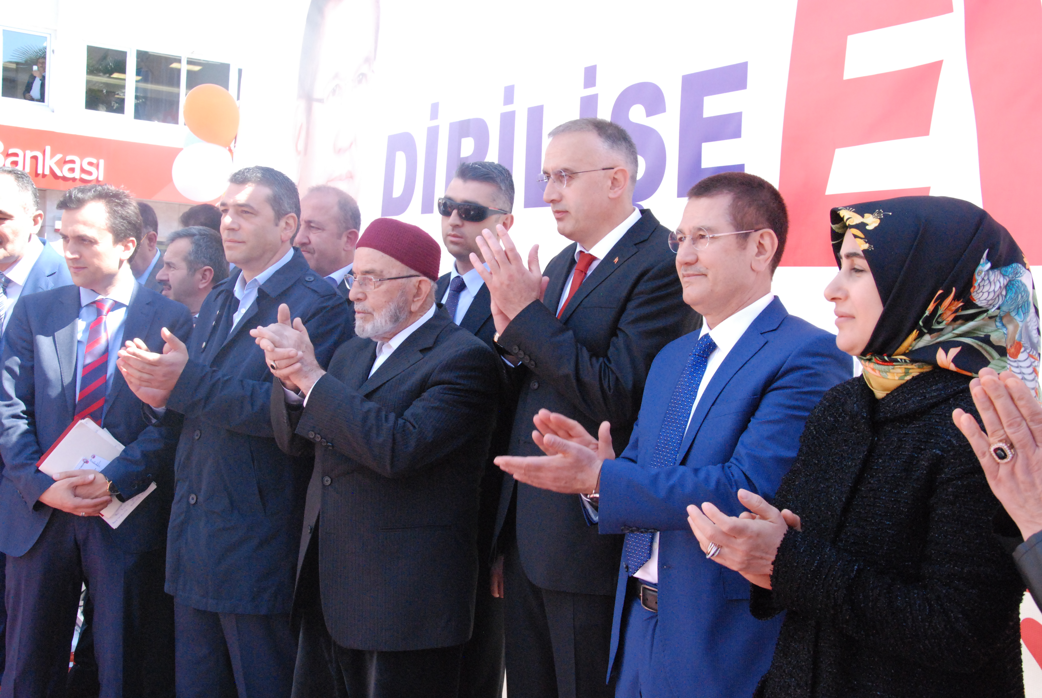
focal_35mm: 45
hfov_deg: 43.6
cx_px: 521
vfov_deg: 29.9
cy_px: 349
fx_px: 1304
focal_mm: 30
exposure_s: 1/400
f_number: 10
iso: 1600
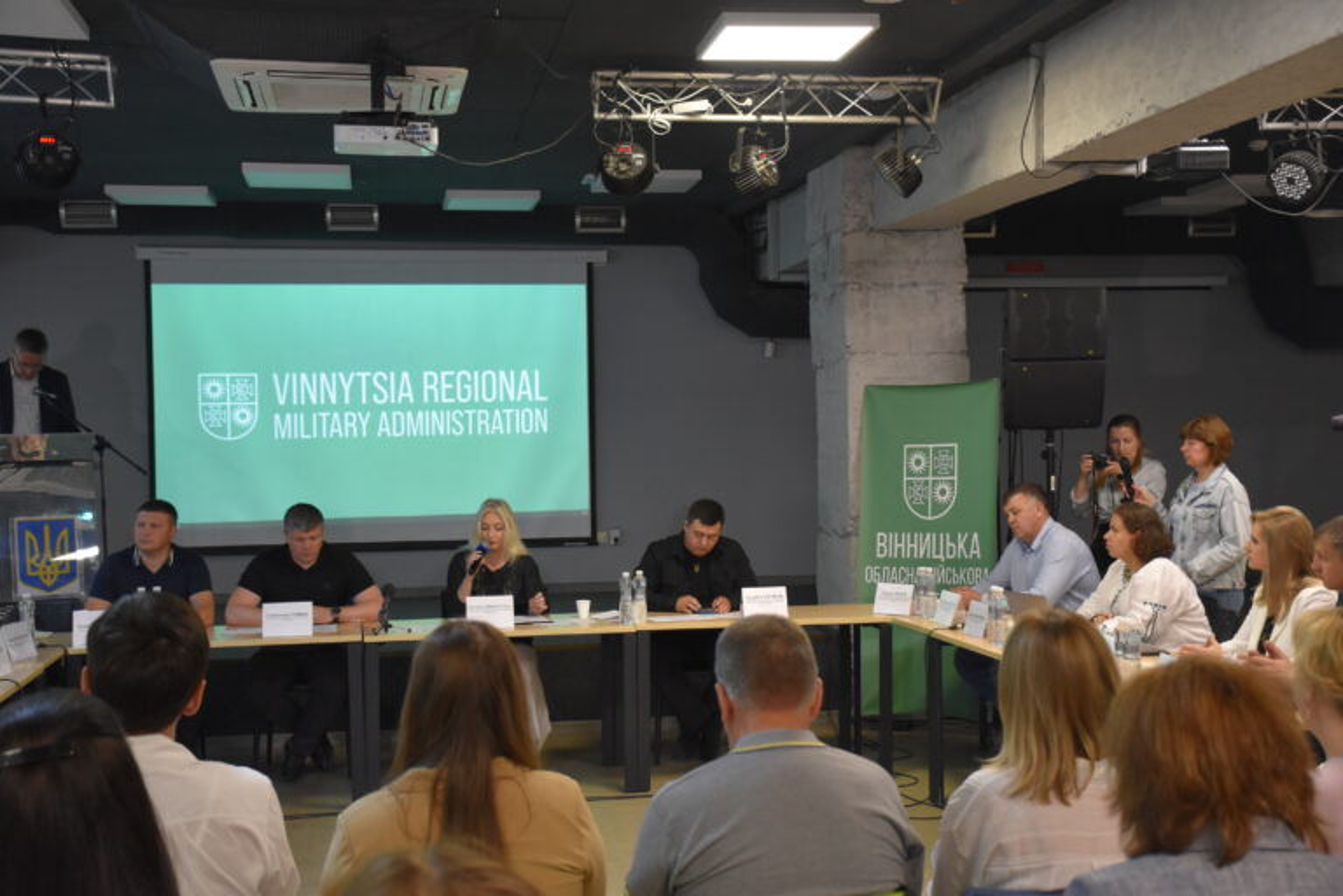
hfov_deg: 41.1
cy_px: 448
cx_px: 672
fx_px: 1791
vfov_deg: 28.1
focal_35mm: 48
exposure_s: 1/60
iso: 1600
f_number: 4
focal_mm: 32
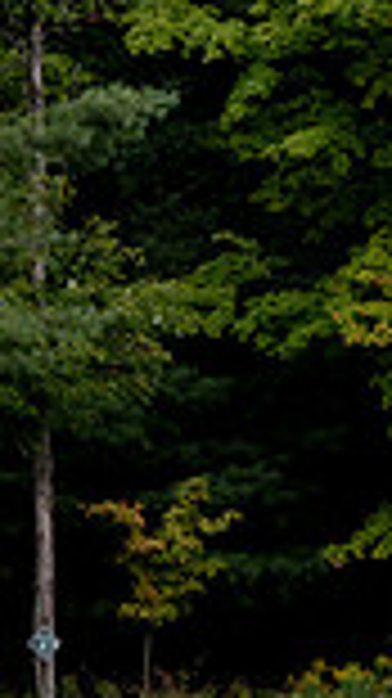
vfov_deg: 4.5
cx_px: -892
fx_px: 8810
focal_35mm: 476
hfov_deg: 2.5
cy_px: 786
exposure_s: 1/500
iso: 320
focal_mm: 120
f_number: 5.6
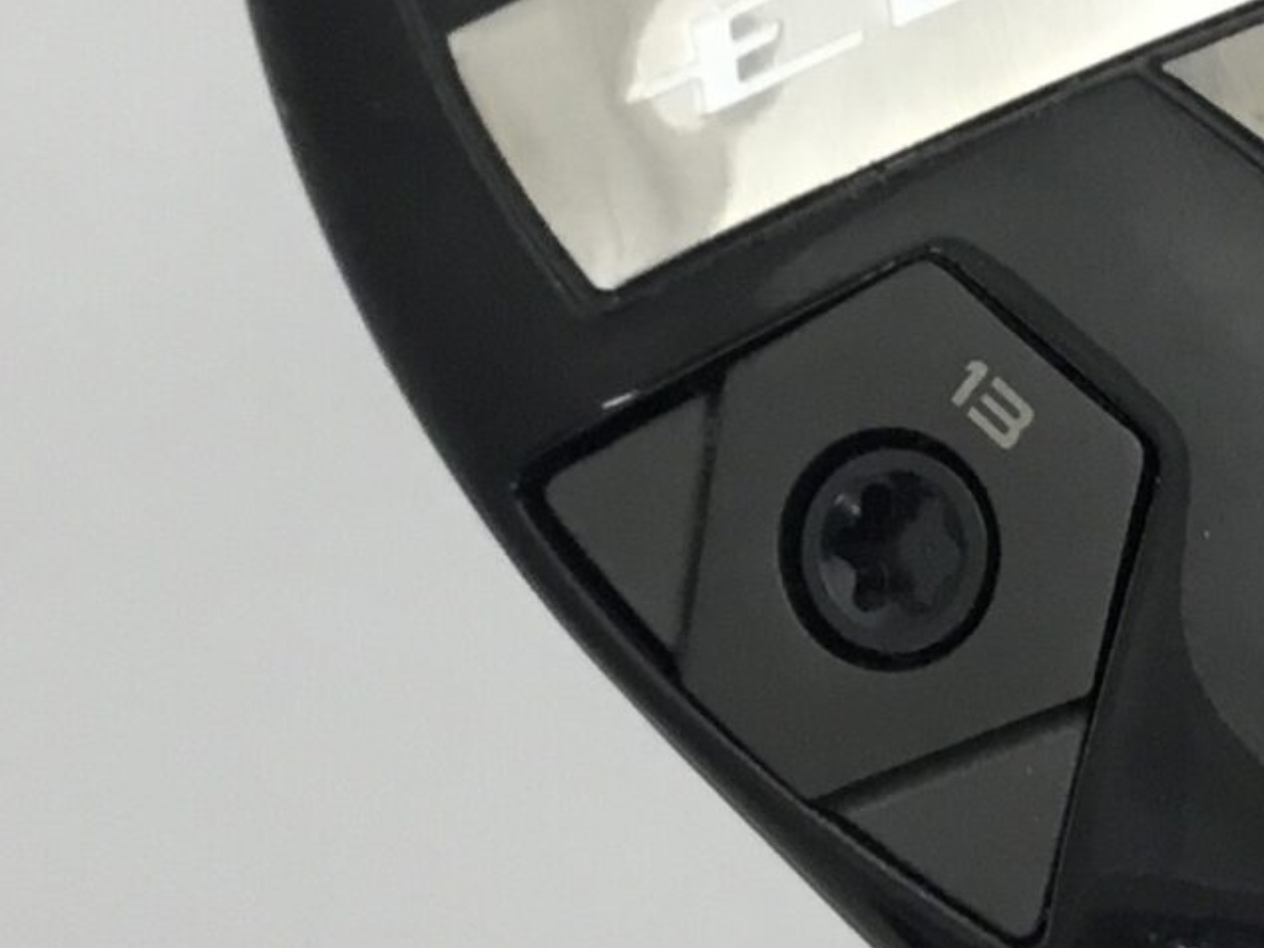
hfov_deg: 15.6
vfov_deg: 11.9
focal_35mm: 125
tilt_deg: -68.2
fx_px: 4564
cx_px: 1131
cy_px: 476
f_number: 2.4
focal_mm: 3.3
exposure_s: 1/33
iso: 40
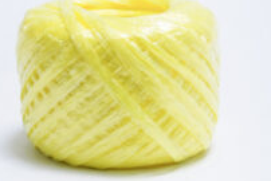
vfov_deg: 9.2
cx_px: 130
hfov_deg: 13.8
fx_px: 1122
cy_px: 81
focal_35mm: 149
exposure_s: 1/200
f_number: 9
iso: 3200
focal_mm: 70
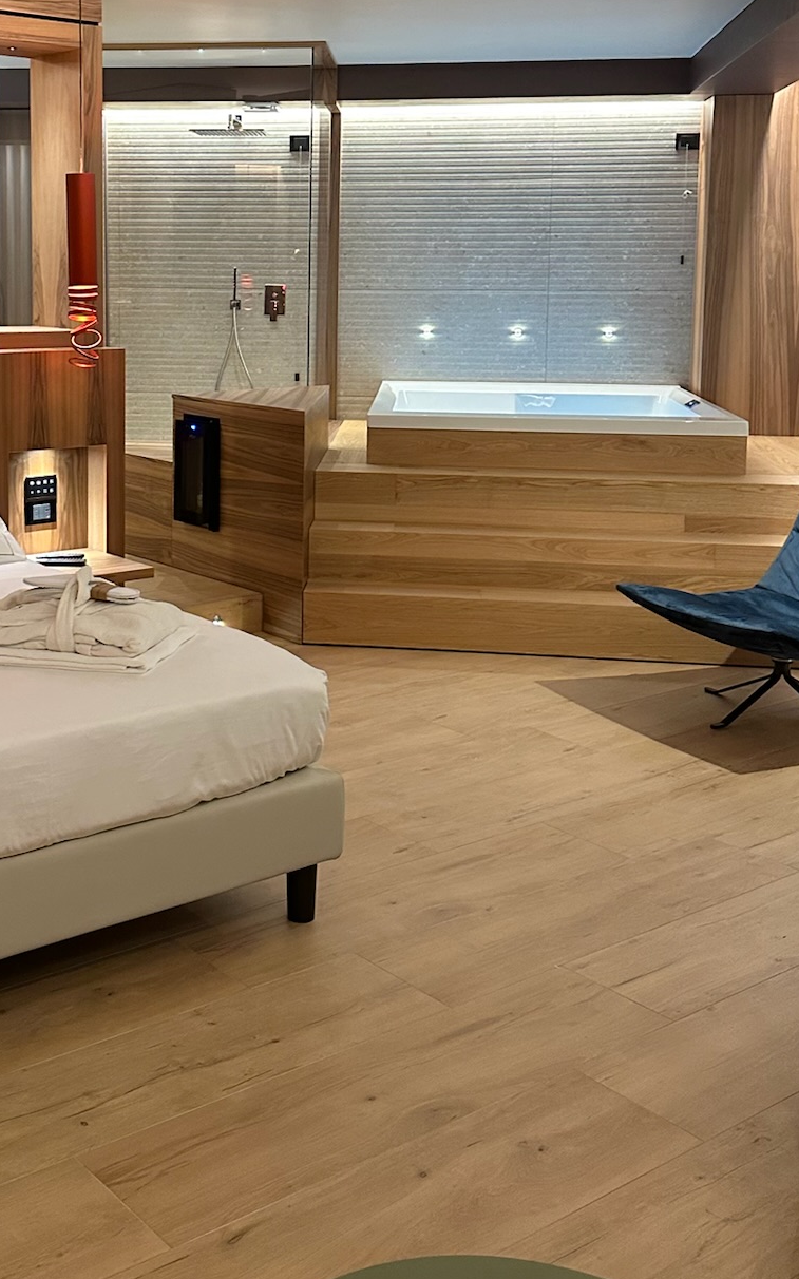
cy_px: 407
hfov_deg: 29.5
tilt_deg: -4.0
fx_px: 1499
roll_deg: -1.3
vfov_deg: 45.4
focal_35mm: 43
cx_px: 230
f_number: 1.78
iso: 400
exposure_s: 1/50
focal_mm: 6.86
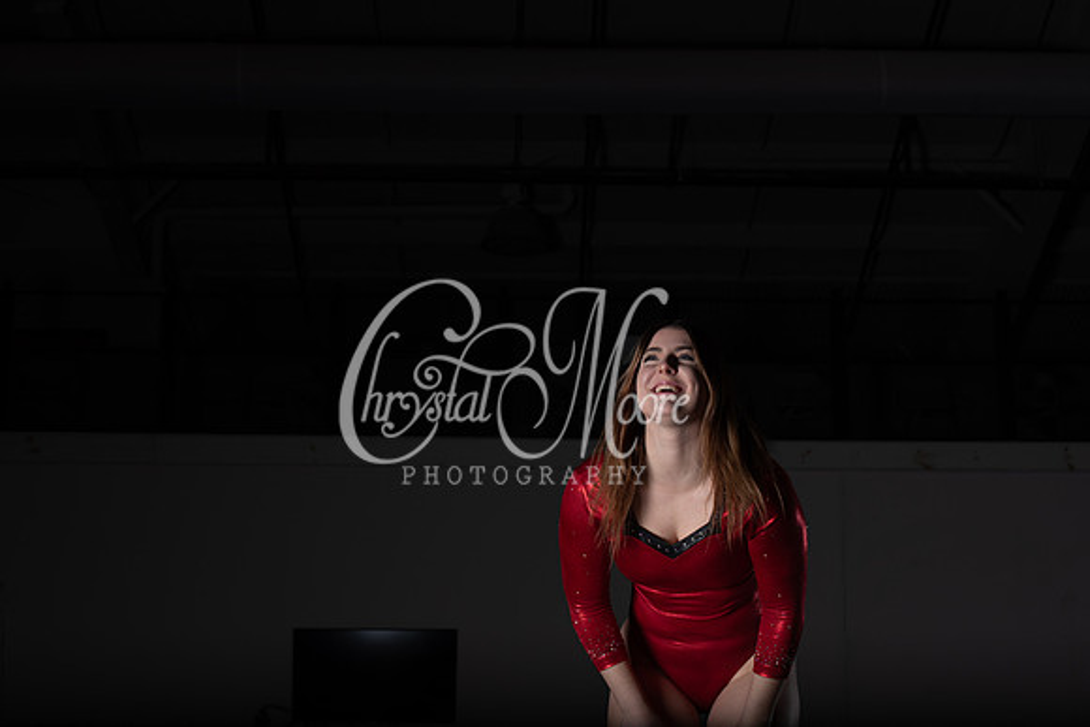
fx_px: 2120
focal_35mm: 70
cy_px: 364
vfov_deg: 19.5
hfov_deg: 28.8
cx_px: 545
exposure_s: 1/250
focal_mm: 70
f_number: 11
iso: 100
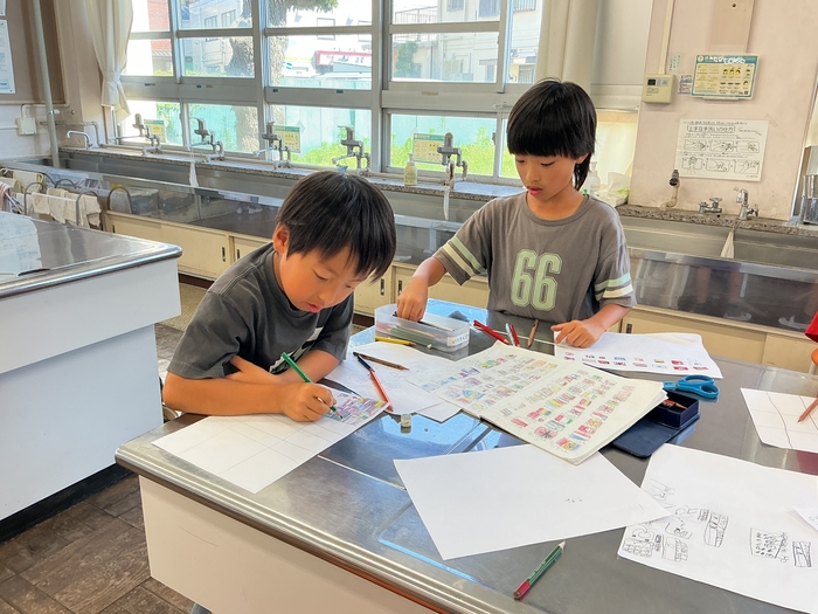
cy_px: 307
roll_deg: -0.7
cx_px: 409
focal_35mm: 29
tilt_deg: -17.7
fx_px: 685
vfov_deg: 48.2
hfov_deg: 61.7
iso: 32
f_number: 1.8
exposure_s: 1/120
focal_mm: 3
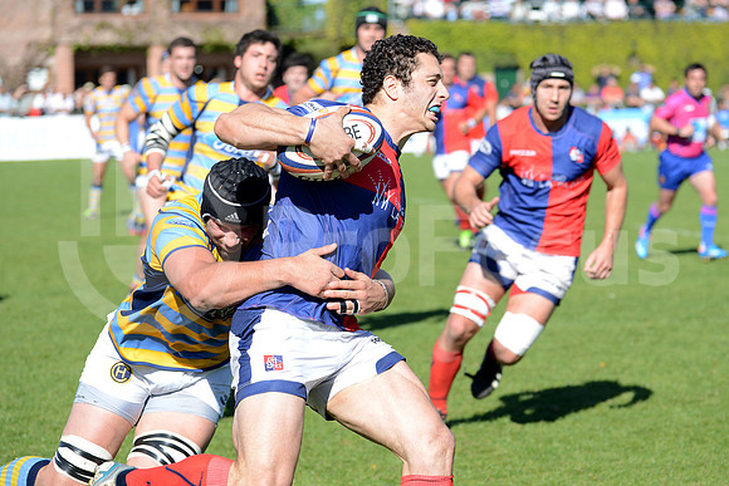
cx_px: 364
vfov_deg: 12.2
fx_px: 2268
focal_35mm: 112
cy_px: 243
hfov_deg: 18.3
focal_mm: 112
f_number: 4.8
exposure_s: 1/1250
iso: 320
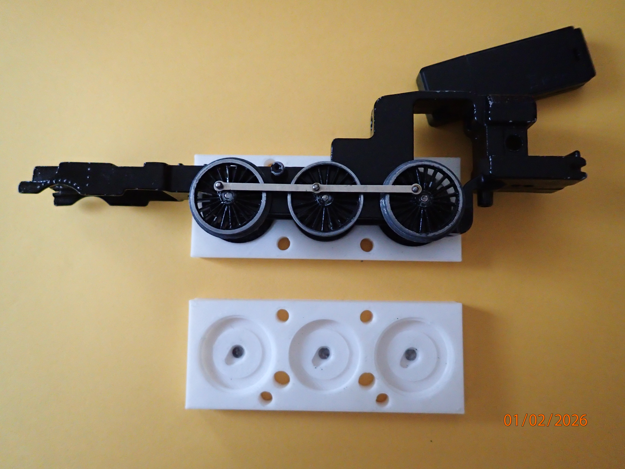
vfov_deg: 54.9
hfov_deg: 69.4
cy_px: 234
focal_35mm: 25
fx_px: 451
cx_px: 312
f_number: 2
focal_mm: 4.5
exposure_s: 1/30
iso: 640
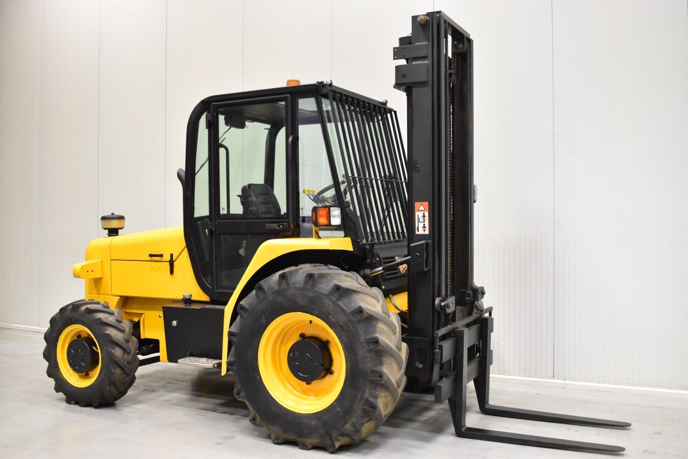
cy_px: 230
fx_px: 659
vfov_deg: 38.4
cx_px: 344
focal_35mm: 34
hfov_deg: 55.1
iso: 1600
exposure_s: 1/30
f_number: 5
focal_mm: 23
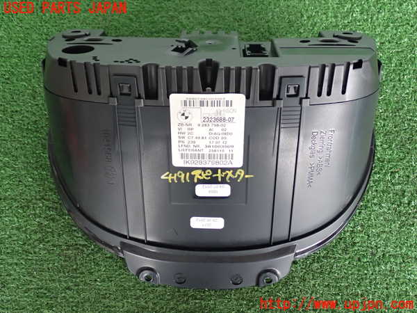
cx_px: 208
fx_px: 458
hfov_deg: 49.0
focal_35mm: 38
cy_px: 156
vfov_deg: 37.7
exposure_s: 1/40
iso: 400
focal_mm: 6.83
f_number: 2.7
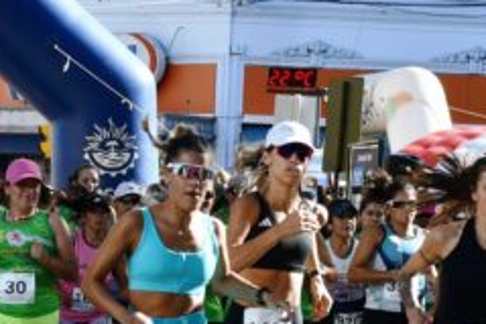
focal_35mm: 299
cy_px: 263
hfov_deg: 6.9
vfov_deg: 4.6
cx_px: 79
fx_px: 4034
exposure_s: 1/250
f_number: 8
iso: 200
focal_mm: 62
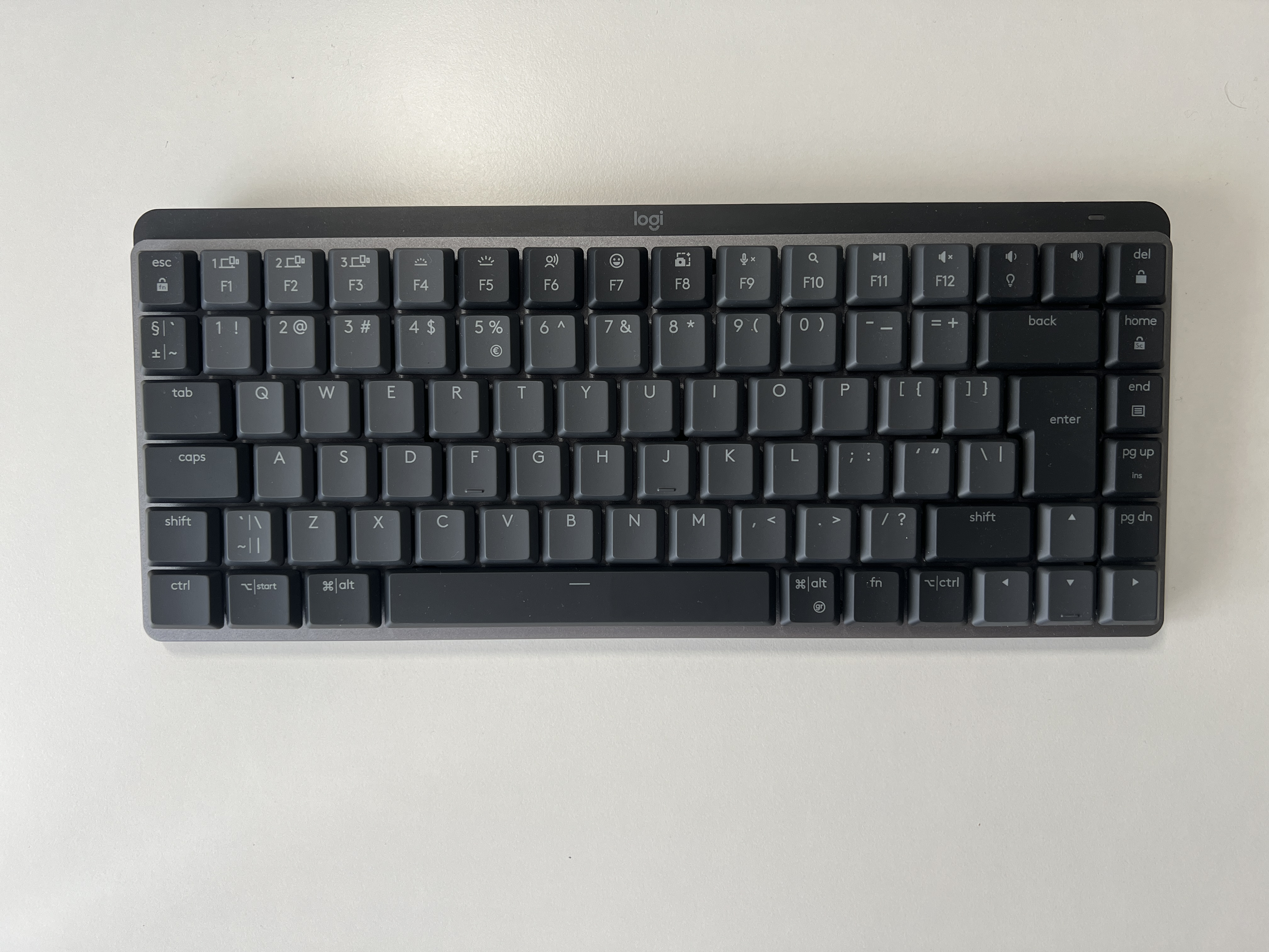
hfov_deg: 67.3
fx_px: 953
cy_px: 476
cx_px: 634
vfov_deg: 53.1
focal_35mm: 26
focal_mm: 5.7
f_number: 1.5
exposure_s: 1/121
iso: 64
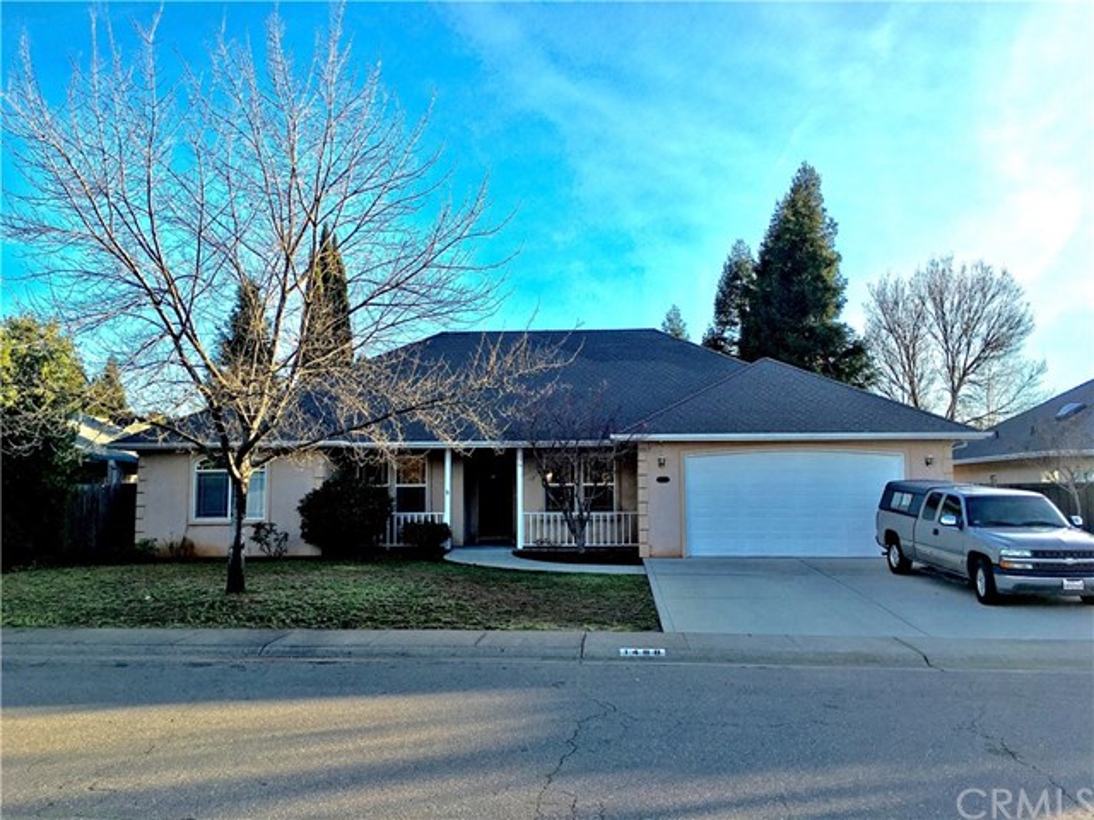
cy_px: 410
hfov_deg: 61.7
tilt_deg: +5.2
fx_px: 917
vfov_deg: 48.2
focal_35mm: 29
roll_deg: +0.4
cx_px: 547
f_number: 2.2
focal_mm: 4.15
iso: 25
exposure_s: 1/712
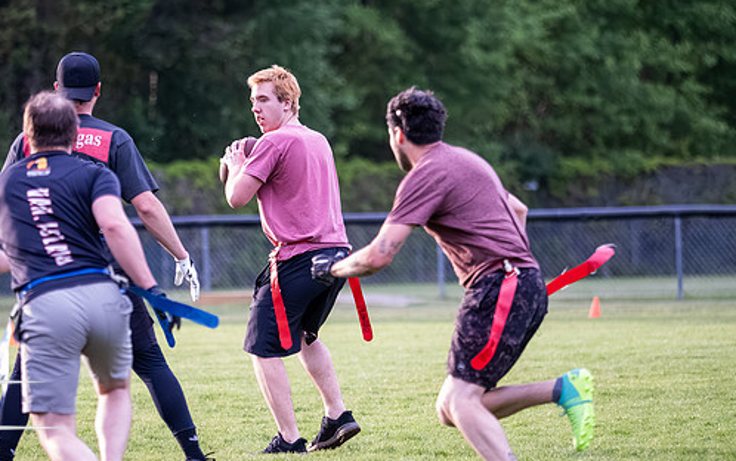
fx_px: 7427
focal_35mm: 370
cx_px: 340
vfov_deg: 3.6
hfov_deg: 5.7
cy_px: 219
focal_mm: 150
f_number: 2.8
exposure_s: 1/1250
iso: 4000
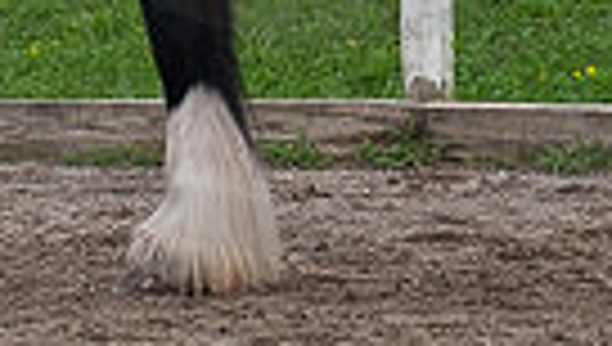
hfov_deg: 3.1
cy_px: -339
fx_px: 11345
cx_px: 324
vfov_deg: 1.7
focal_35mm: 698
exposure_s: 1/1250
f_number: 5.6
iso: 1400
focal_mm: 180
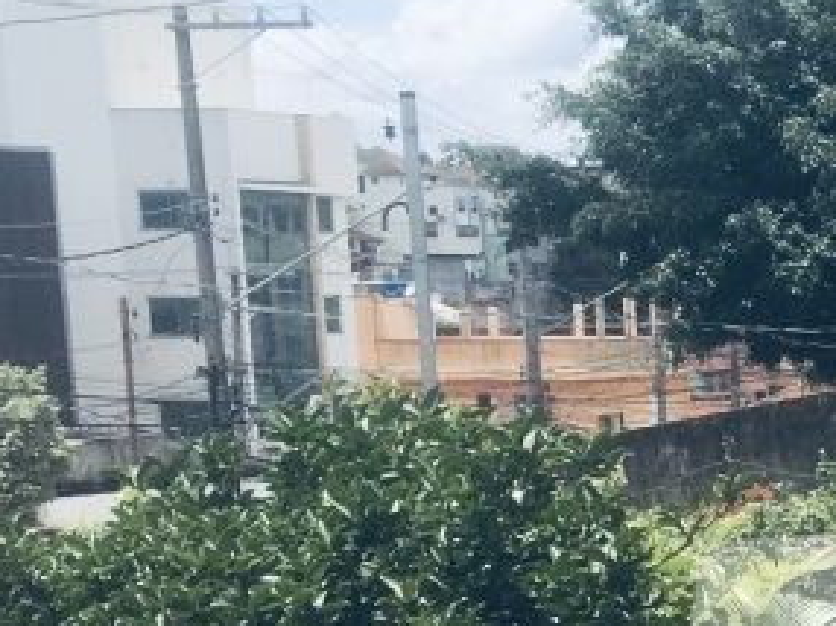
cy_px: 875
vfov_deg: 11.0
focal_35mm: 130
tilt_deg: -8.6
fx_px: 3137
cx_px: 1538
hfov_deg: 13.5
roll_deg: -0.4
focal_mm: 4.15
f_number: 2.2
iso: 25
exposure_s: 1/1083
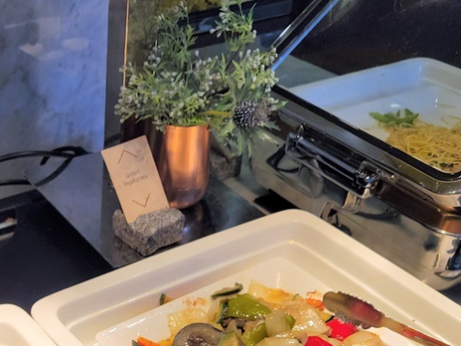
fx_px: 746
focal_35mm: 56
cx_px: 65
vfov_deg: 24.8
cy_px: 354
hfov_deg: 32.9
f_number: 1.8
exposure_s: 1/352
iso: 40
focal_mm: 5.4
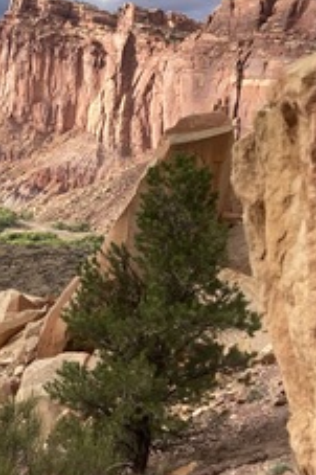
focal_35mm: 72
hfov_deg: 18.2
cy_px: 165
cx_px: -29
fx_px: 949
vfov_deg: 27.9
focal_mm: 3.99
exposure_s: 1/941
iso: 20
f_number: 1.8
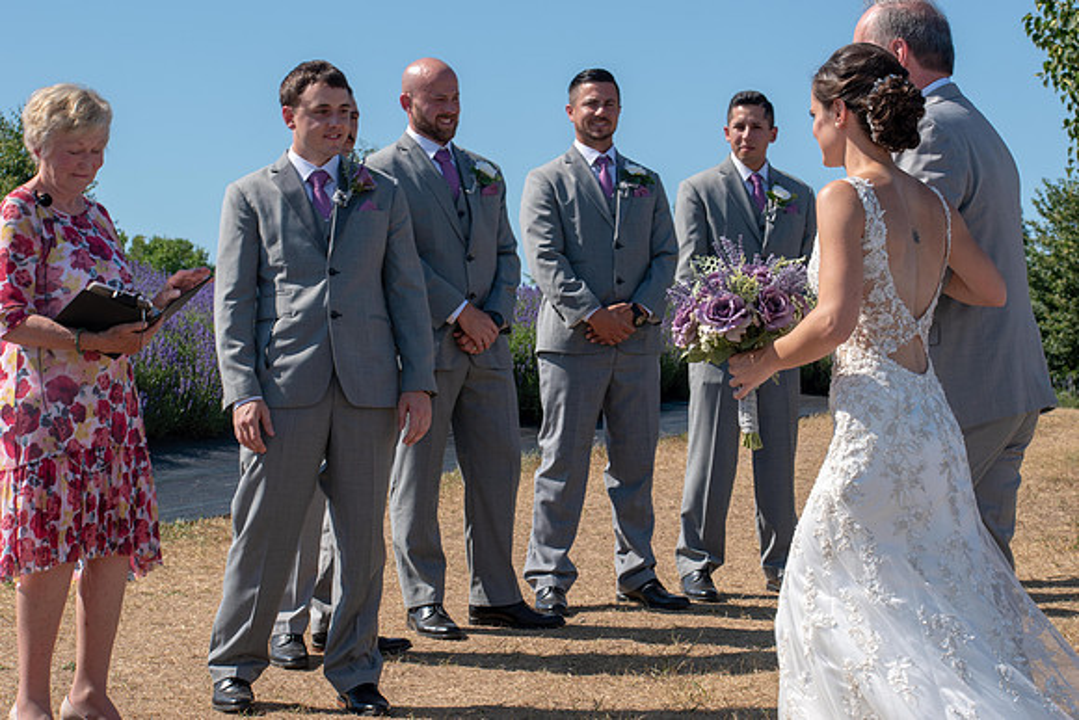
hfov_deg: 19.5
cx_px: 540
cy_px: 360
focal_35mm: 105
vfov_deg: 13.0
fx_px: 3148
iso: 100
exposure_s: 1/200
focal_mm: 70
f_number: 10
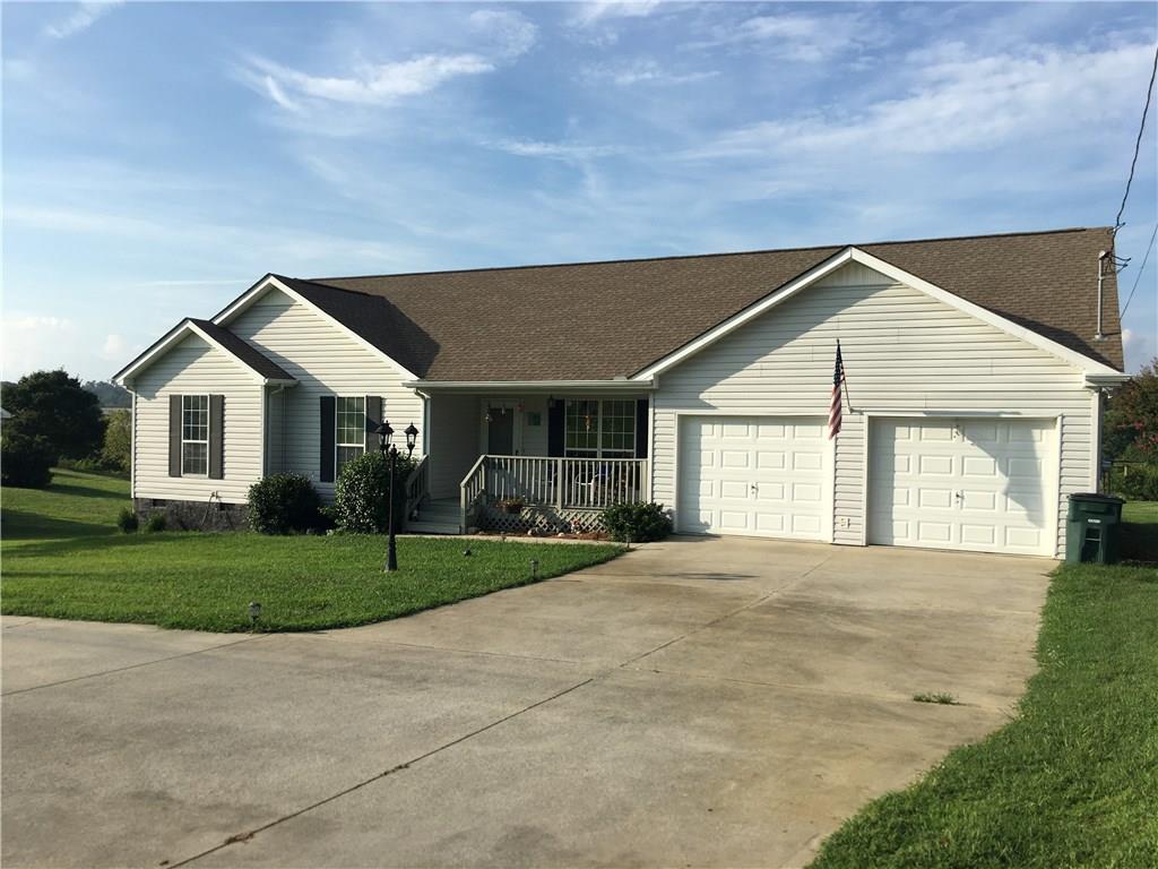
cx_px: 579
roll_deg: -1.4
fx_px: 970
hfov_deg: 61.7
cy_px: 434
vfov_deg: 48.2
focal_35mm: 29
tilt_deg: -0.5
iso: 25
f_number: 2.2
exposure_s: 1/1508
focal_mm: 4.15
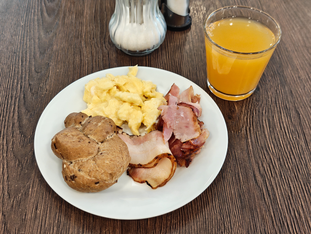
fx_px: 449
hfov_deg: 38.2
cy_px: 117
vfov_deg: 29.1
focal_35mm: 50
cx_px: 156
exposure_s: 1/100
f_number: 1.68
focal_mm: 6.57
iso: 255
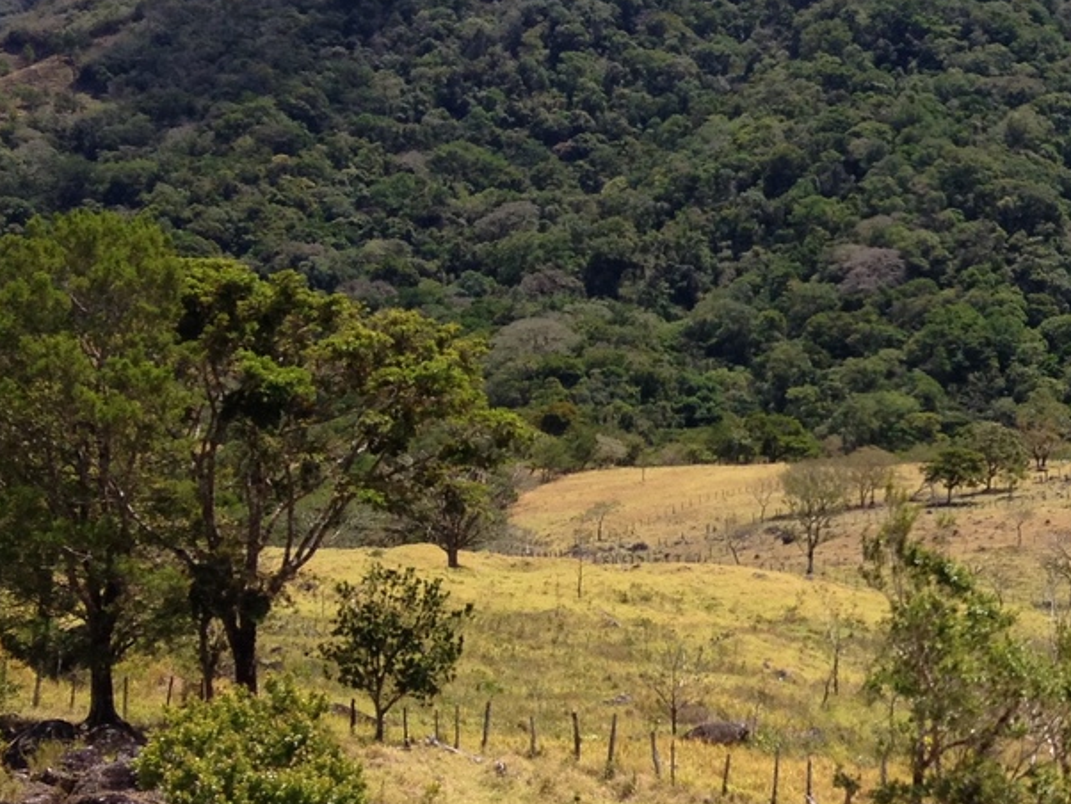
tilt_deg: +3.4
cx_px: 1382
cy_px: 414
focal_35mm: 93
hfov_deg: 19.5
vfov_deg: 15.9
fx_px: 2879
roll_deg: +0.1
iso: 50
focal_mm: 4.28
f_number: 2.4
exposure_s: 1/1082
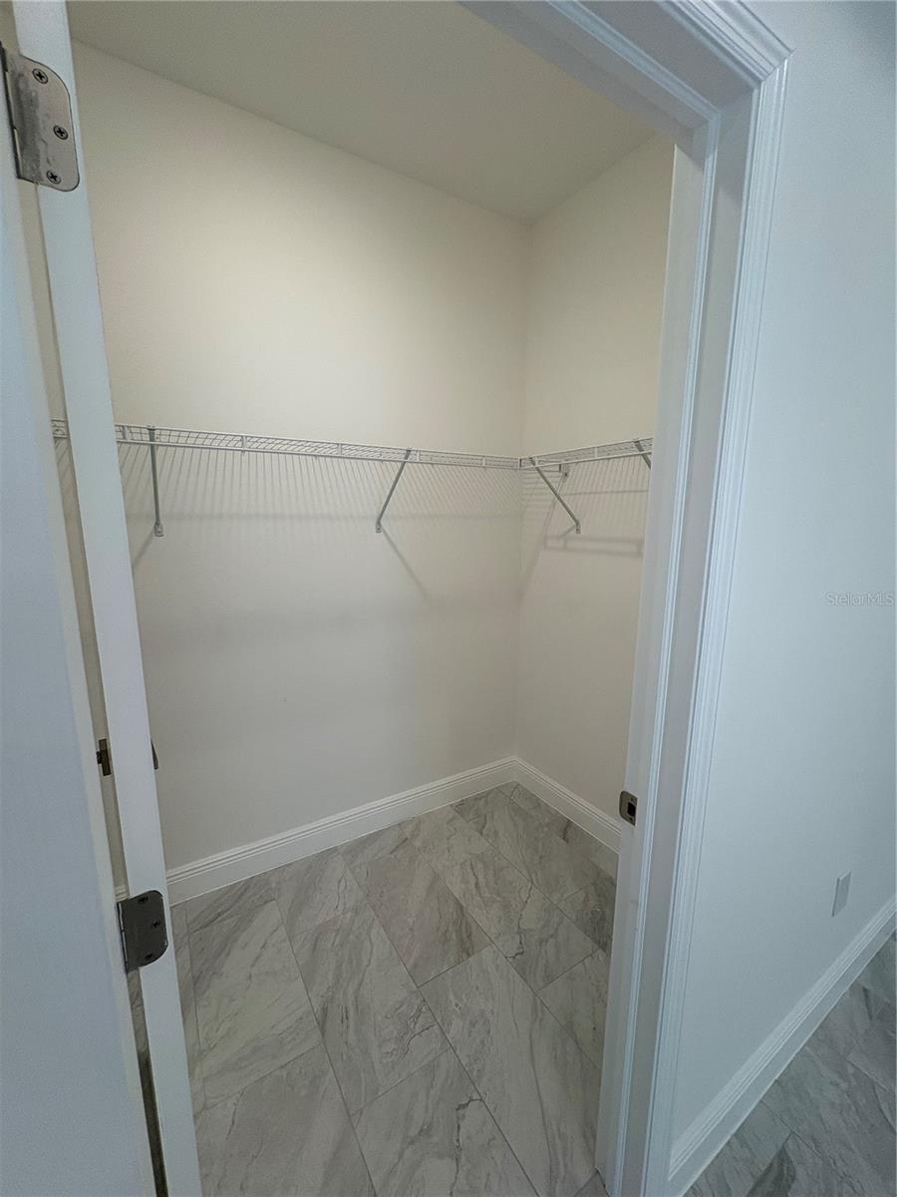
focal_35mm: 14
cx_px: 448
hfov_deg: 85.7
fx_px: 484
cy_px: 598
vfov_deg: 102.1
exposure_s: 1/120
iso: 100
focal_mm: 2.22
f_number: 2.2
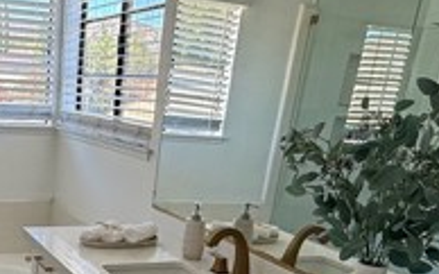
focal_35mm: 49
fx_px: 586
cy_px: 297
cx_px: 68
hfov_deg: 39.0
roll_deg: -3.0
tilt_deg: -20.5
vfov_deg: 24.6
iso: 80
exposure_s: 1/120
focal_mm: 2.22
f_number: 2.2
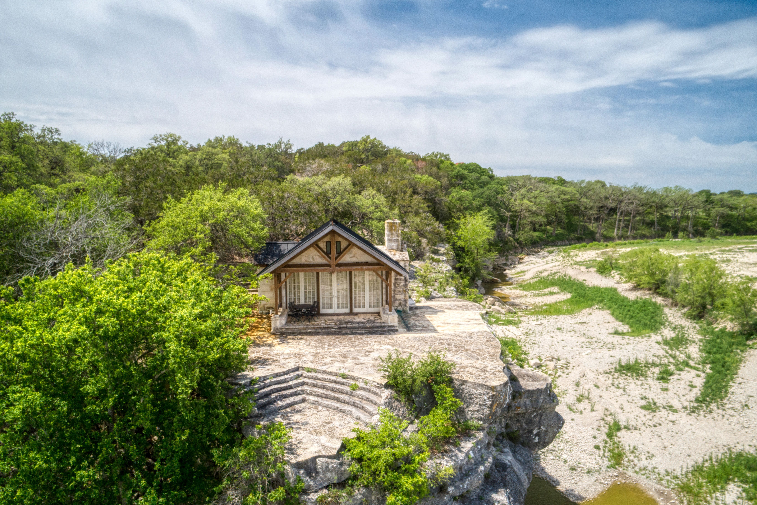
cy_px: 252
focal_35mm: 24
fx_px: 505
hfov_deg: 73.8
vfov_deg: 53.1
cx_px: 378
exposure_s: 1/500
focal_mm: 8.8
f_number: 5
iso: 200
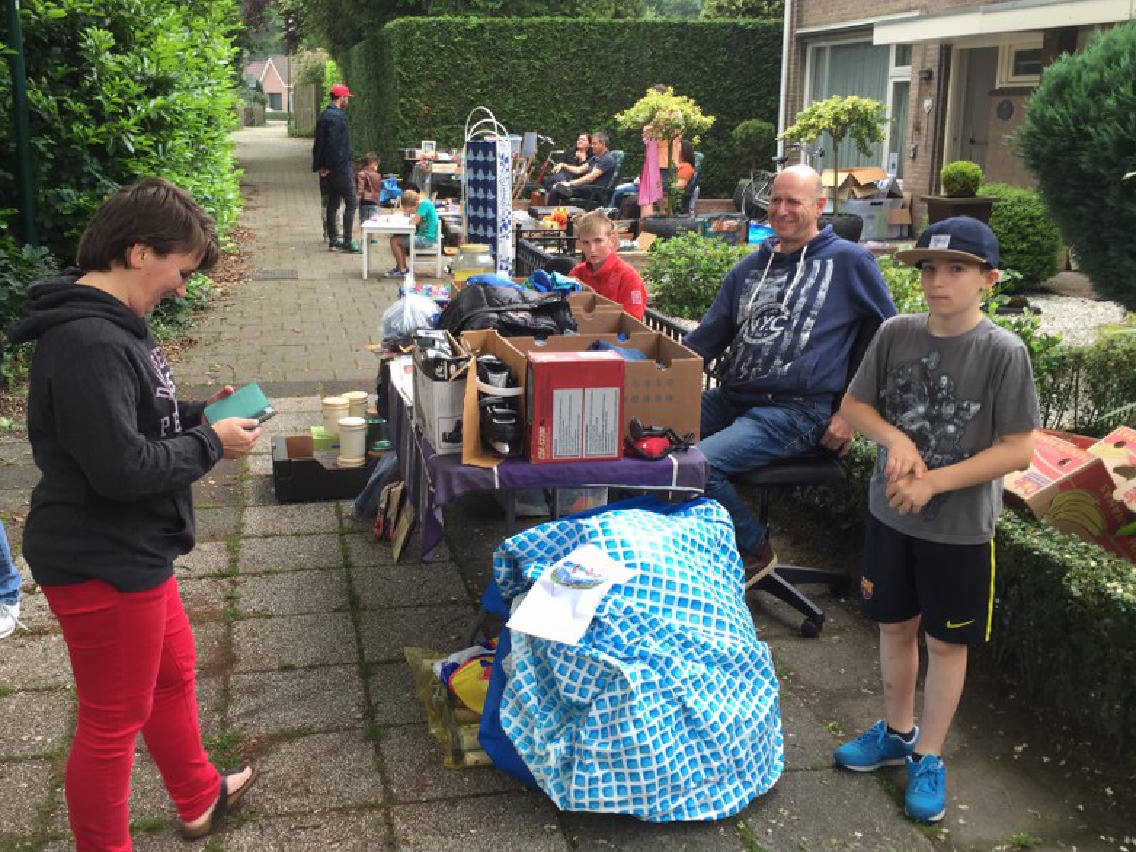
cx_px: 487
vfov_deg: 37.7
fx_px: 1247
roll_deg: -0.3
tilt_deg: -11.5
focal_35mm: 38
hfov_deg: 48.8
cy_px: 393
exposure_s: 1/133
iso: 32
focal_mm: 4.15
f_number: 2.2
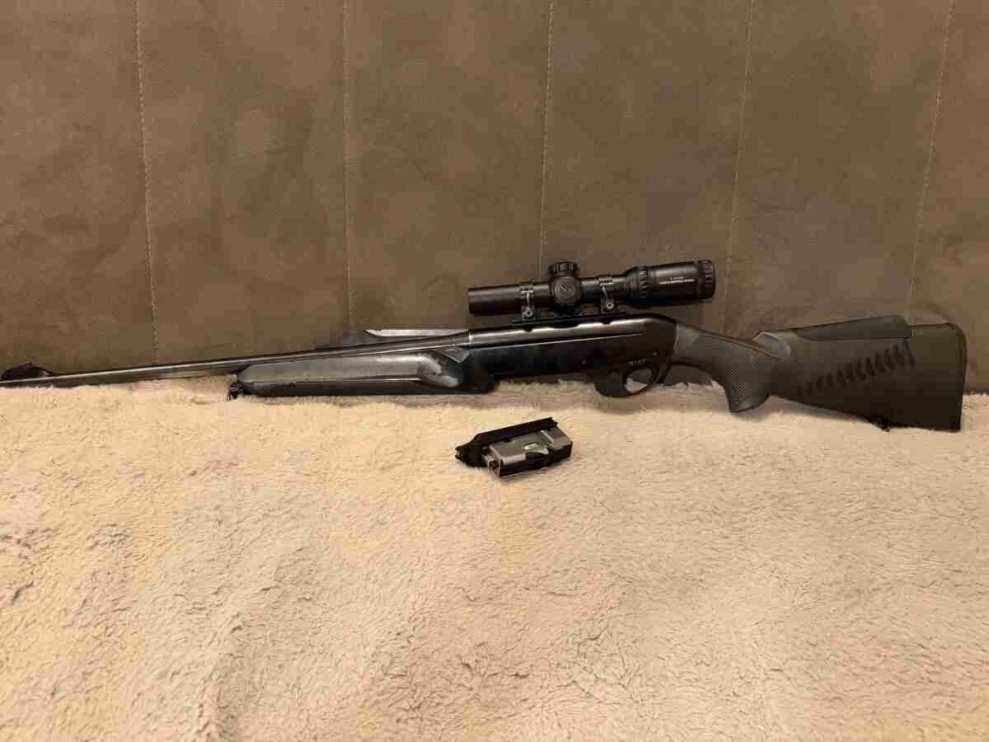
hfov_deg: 71.6
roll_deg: -1.4
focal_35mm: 24
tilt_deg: -35.6
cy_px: 371
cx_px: 494
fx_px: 686
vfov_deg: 56.8
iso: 640
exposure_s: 1/37
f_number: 1.78
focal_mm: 6.76
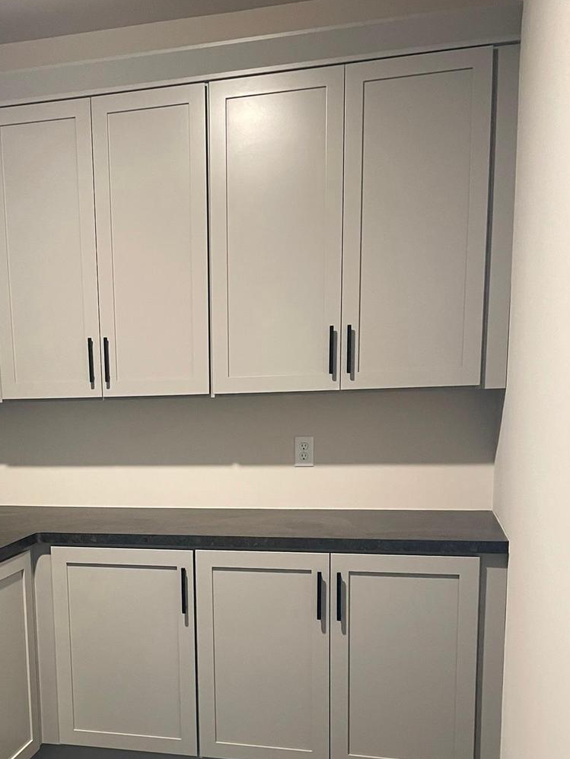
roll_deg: +2.8
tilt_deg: -10.3
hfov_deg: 35.3
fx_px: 878
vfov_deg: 45.4
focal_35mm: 40
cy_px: 554
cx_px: 152
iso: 500
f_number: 1.6
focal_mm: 4.2
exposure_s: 1/60
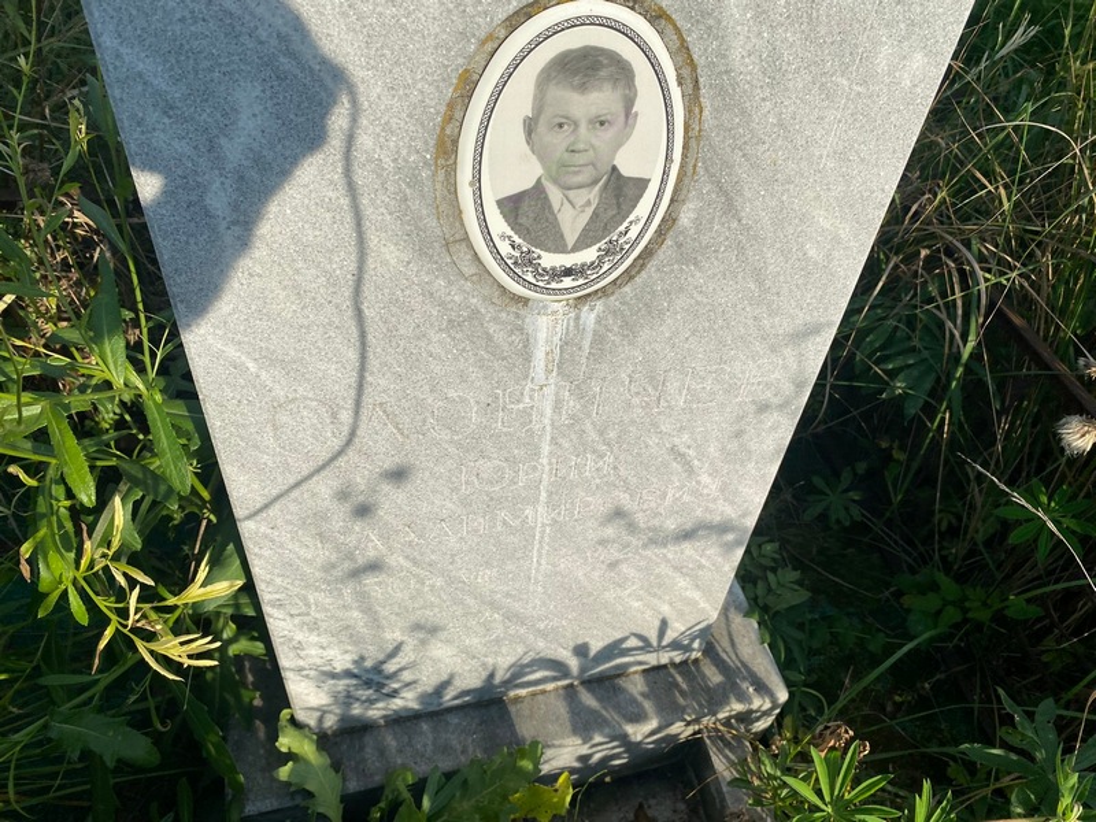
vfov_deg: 53.1
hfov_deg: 67.3
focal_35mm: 26
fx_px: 823
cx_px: 548
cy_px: 411
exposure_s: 1/3300
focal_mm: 4.25
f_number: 1.8
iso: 32
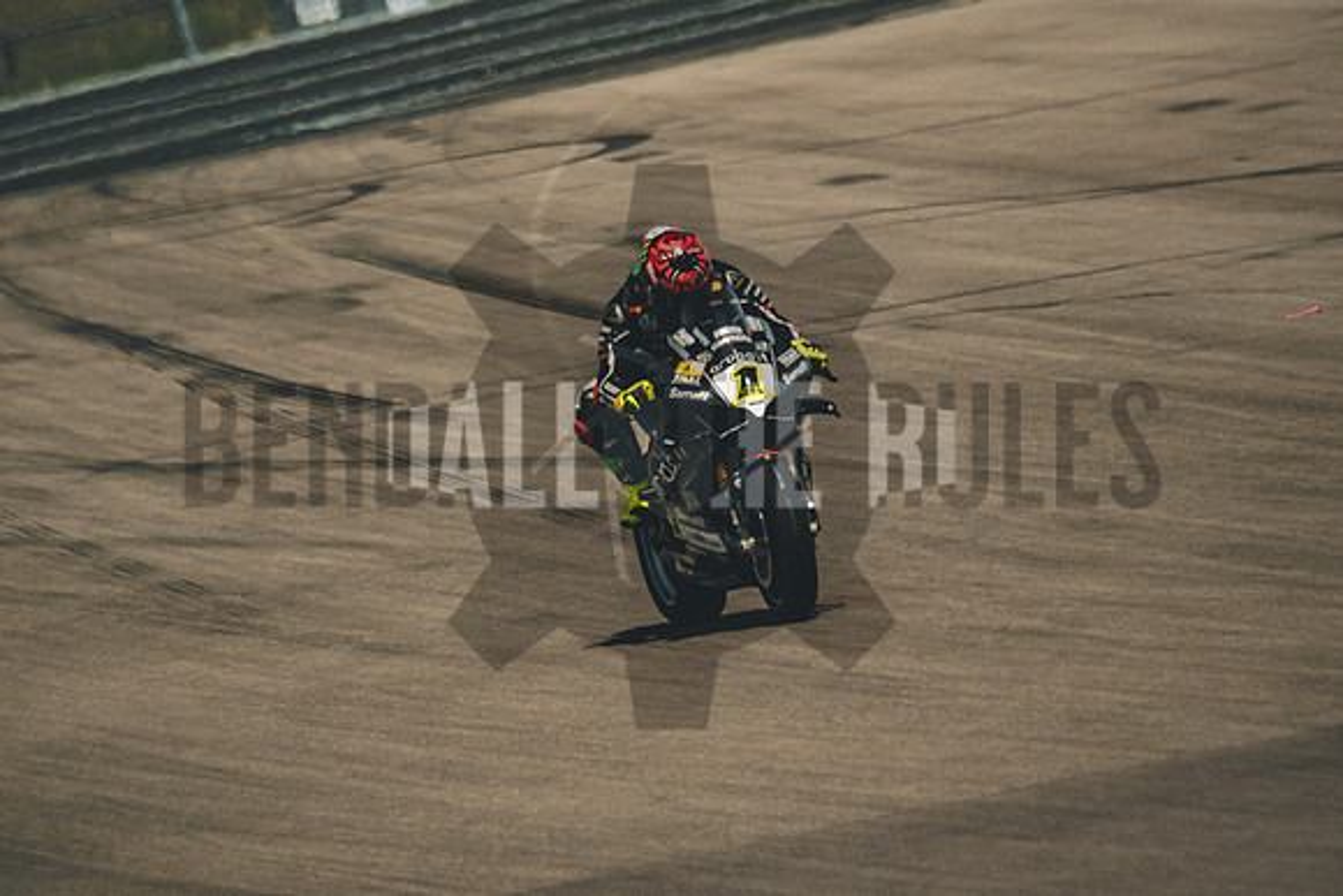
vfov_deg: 1.8
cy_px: 448
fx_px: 28707
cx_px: 672
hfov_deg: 2.7
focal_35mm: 769
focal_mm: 400
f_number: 5.6
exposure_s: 1/2500
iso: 640
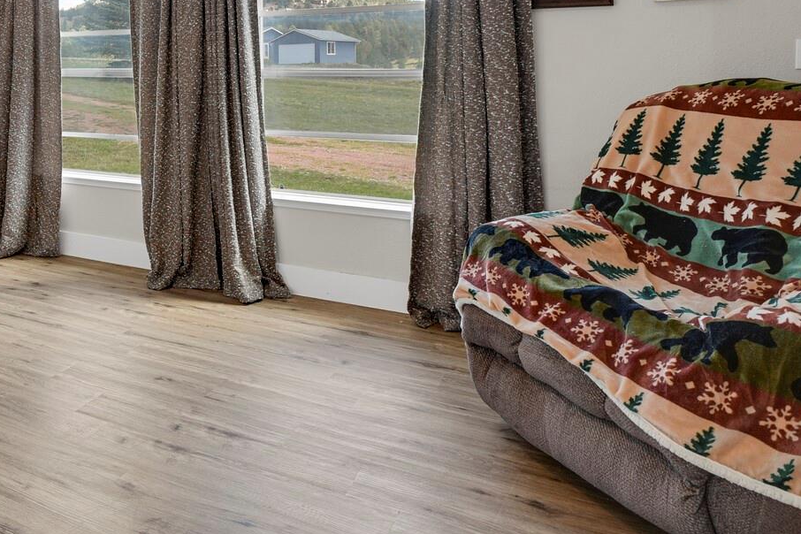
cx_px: 175
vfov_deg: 40.7
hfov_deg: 57.9
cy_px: 67
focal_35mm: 30
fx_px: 667
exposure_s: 1/2
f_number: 6.3
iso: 250
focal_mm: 17
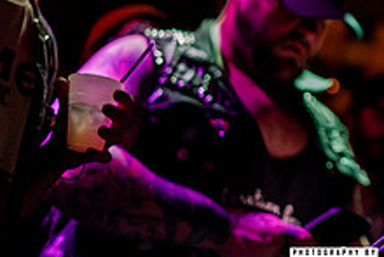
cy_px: 3
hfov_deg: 12.8
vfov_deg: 8.8
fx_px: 1665
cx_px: 465
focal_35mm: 156
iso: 3200
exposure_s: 1/160
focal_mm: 50
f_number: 1.8
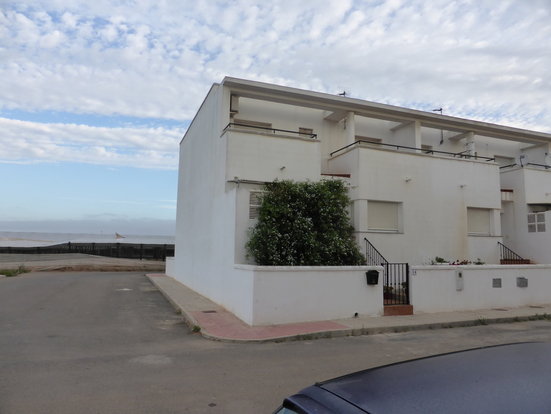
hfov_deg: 69.4
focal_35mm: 25
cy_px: 207
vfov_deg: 54.9
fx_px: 398
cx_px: 276
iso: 160
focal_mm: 4.3
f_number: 3.3
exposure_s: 1/400
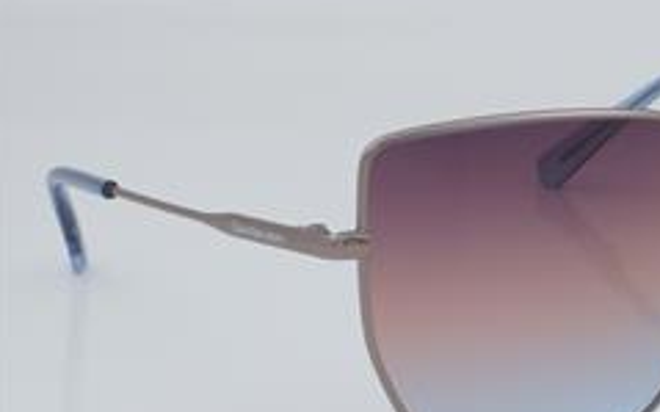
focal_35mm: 128
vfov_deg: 10.2
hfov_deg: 16.2
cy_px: 241
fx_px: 2301
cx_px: 541
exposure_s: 1/4
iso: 100
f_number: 32
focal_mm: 50
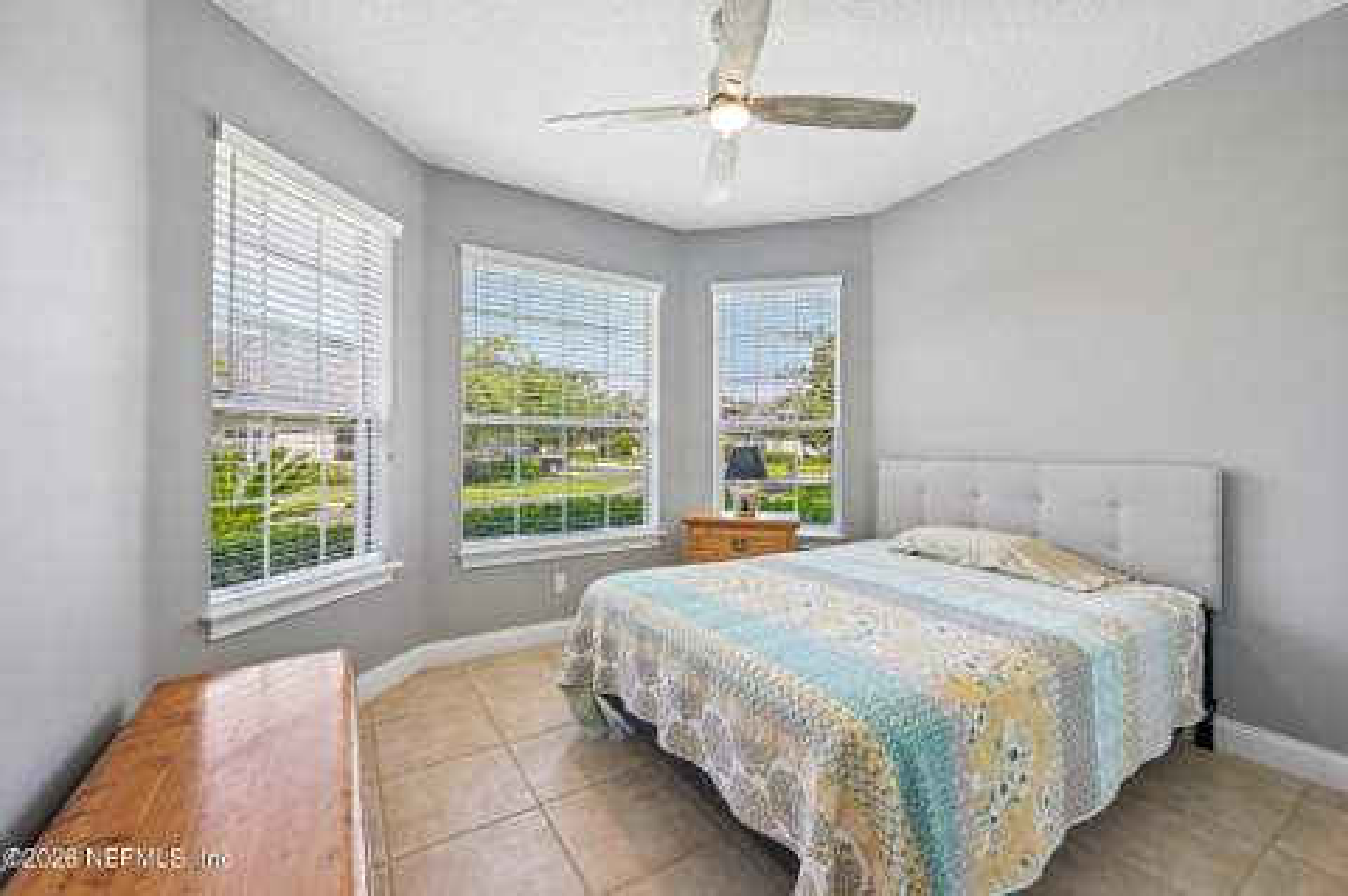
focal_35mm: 14
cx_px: 674
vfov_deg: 81.1
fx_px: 524
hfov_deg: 104.3
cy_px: 448
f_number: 8
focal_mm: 14
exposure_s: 1/15
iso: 160
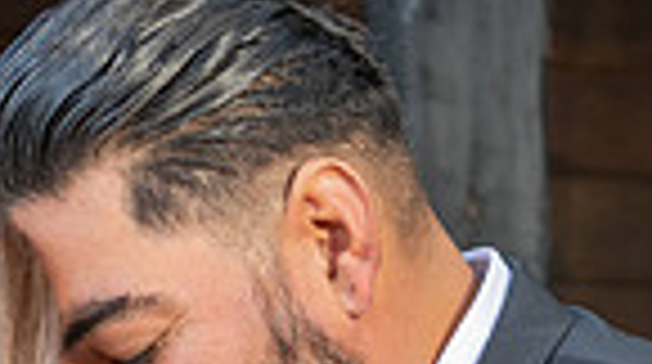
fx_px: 4505
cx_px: 314
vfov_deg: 4.6
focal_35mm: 261
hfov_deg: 8.3
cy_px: 745
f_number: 4.5
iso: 400
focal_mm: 52
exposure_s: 1/125
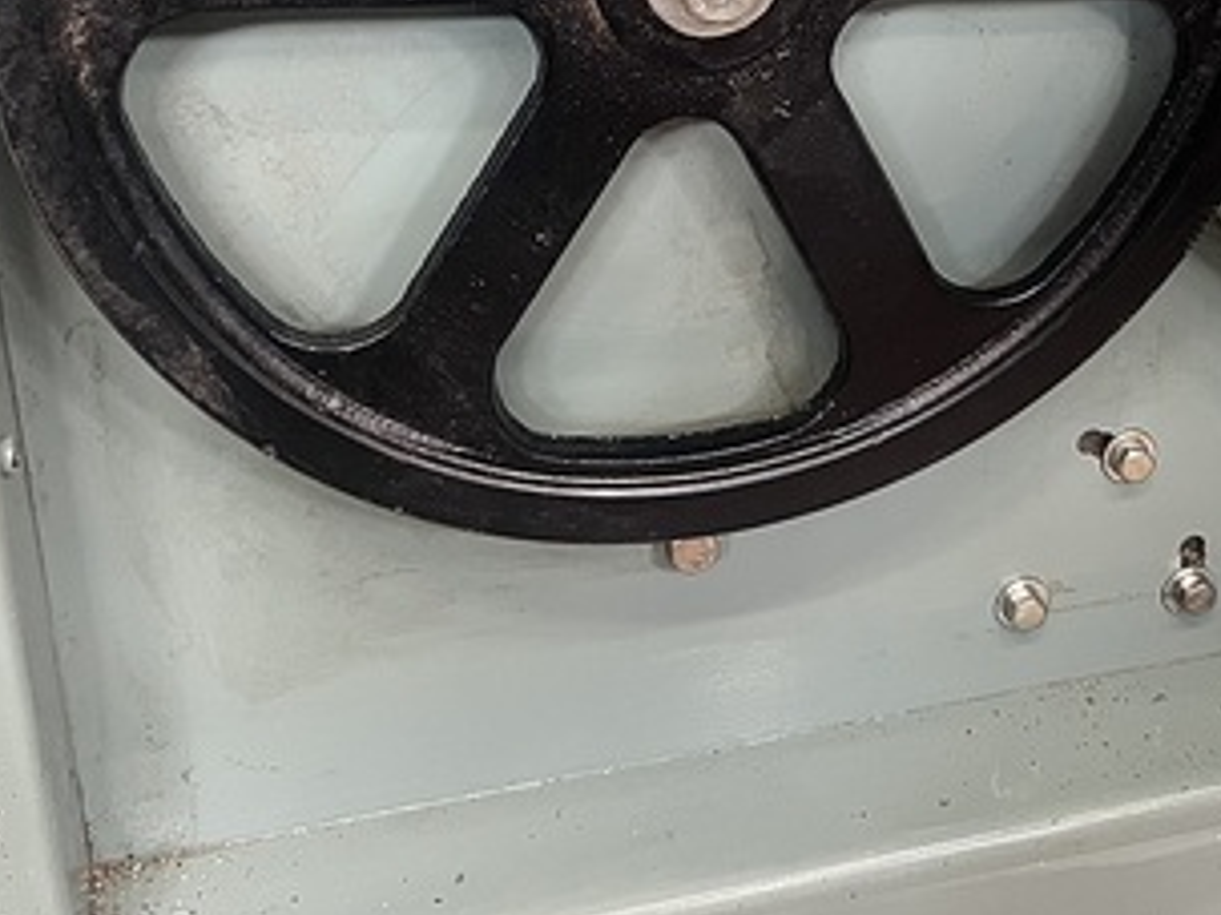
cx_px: 721
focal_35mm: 55
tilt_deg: -21.1
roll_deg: +1.6
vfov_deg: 25.1
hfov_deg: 34.9
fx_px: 1939
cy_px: -32
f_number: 1.6
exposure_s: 1/60
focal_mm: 5.1
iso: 400
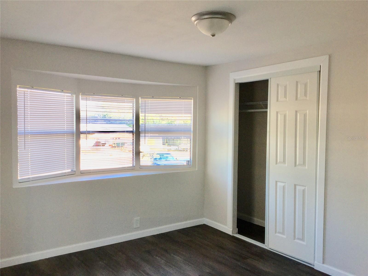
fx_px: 330
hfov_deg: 58.4
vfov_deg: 45.4
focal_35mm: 31
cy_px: 138
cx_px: 184
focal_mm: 3.3
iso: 32
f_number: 2.4
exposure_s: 1/60
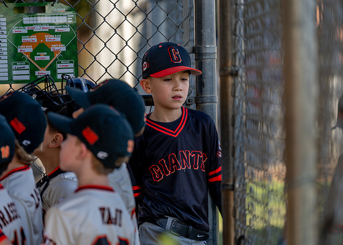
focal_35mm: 208
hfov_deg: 9.7
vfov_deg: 6.9
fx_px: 2027
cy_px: 120
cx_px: 180
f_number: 2.8
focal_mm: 194
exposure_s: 1/400
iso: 100
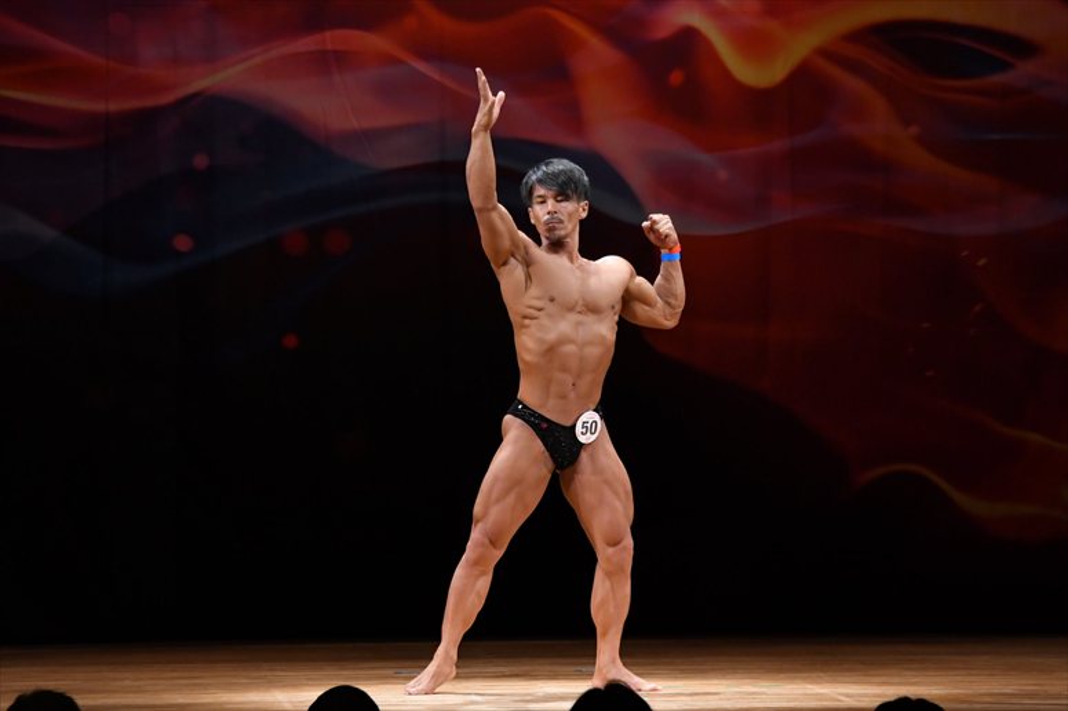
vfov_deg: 6.3
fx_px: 6435
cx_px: 534
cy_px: 356
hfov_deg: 9.5
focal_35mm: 217
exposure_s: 1/400
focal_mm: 145
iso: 3200
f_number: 5.6
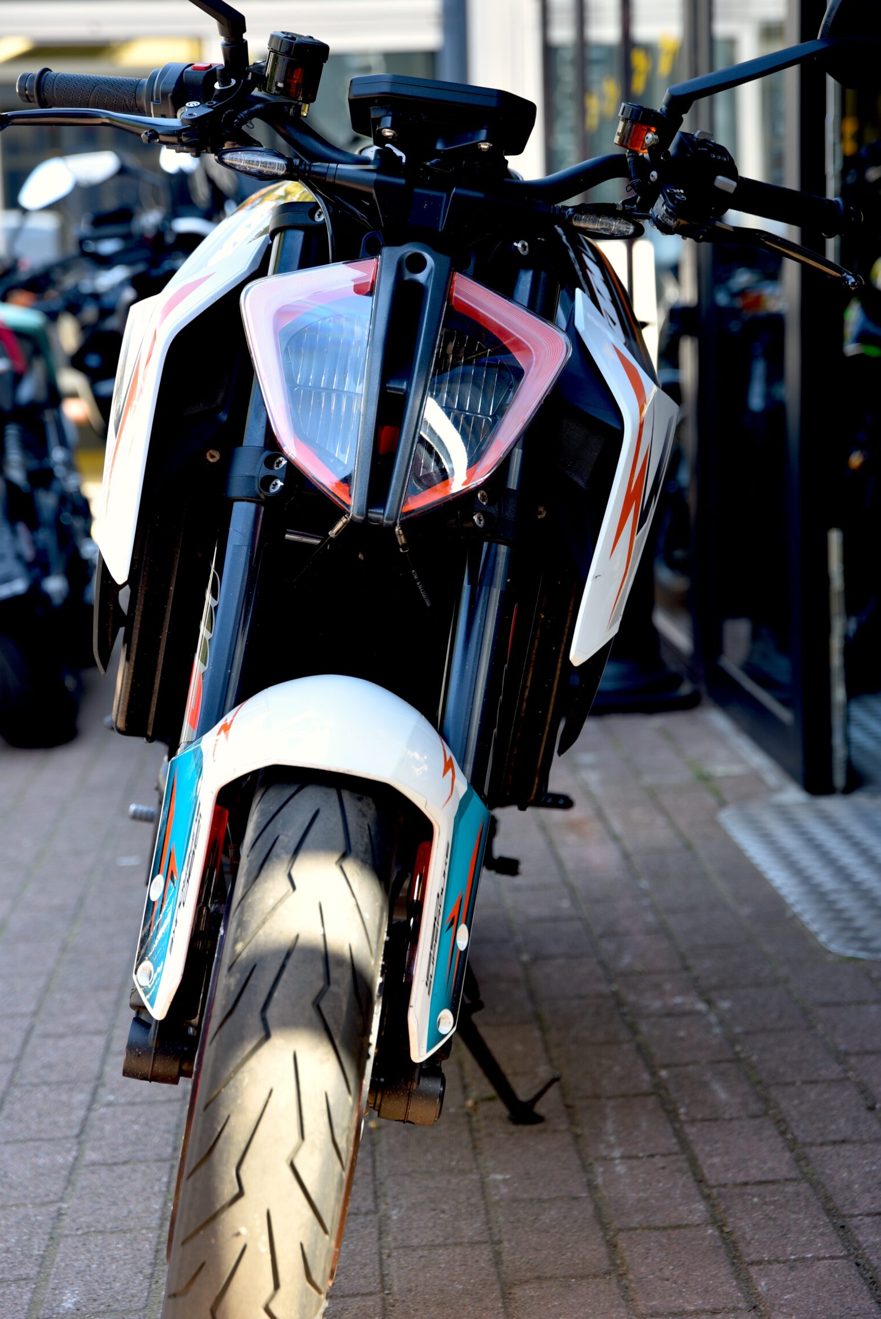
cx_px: 406
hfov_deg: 17.5
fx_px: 2860
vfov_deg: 26.0
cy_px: 585
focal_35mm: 78
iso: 100
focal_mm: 70
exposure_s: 1/60
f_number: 4
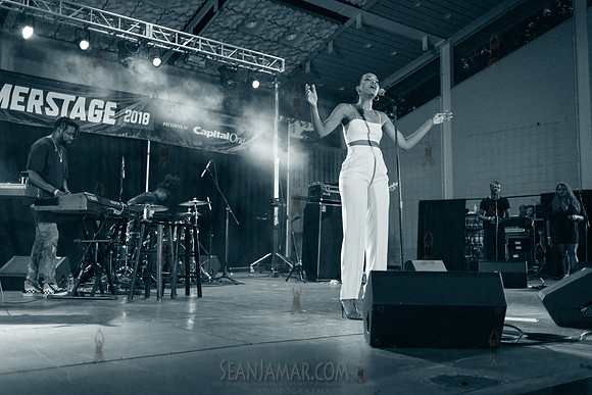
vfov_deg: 37.9
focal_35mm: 35
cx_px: 296
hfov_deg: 54.4
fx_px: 576
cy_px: 198
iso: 3200
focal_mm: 35
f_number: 2
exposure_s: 1/800
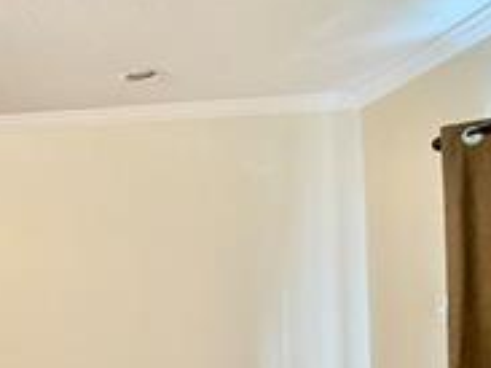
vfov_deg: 29.0
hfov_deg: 34.7
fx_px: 695
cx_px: -21
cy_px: 290
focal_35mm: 49
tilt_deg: +0.1
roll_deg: +1.9
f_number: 2.2
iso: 400
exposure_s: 1/60
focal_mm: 2.22
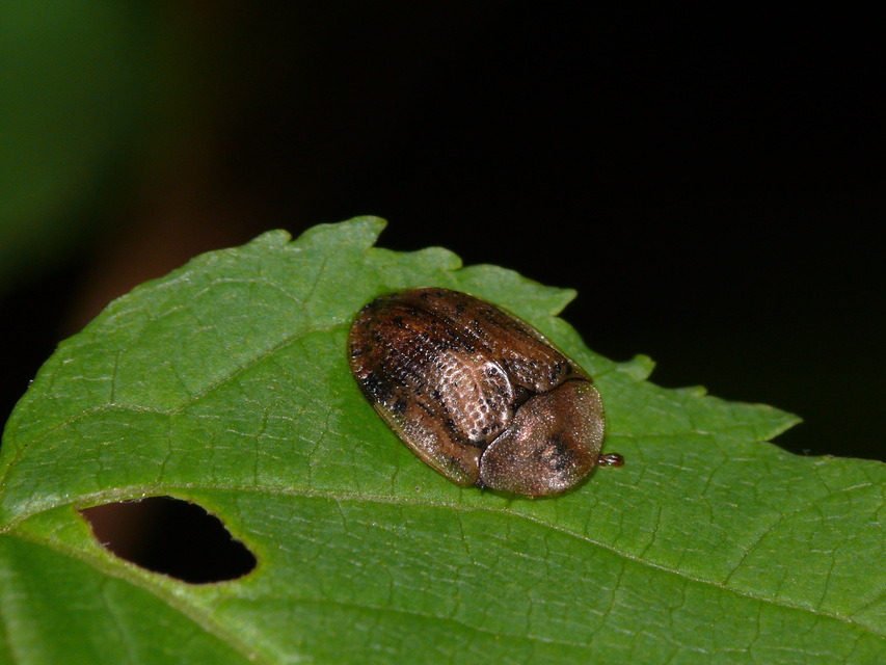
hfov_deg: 4.9
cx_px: 443
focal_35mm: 405
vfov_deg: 3.7
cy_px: 332
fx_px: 10367
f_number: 11
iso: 200
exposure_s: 1/640
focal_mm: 85.6
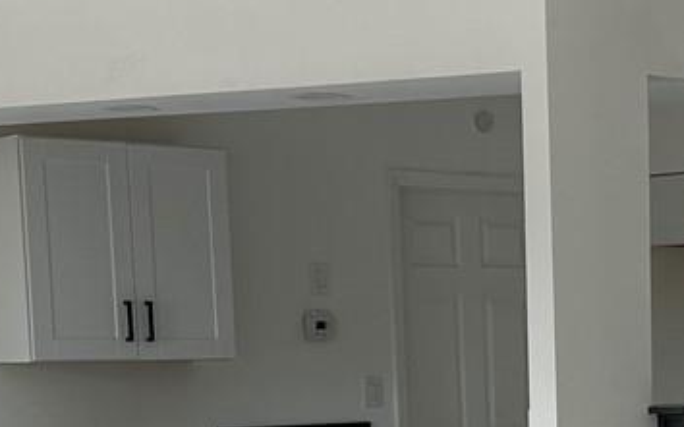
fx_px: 2143
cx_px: 744
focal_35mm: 115
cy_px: 572
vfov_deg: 11.1
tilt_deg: -6.9
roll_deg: +0.5
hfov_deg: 17.5
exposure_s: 1/322
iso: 80
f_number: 1.78
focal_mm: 6.86
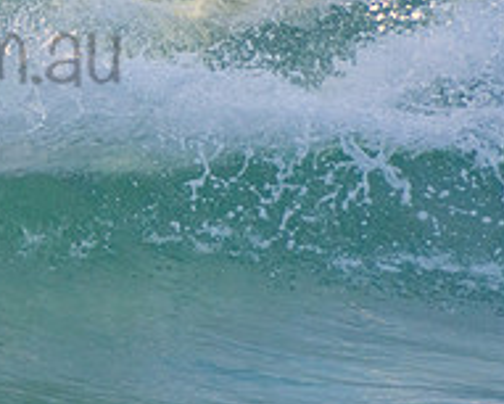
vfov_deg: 0.9
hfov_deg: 1.1
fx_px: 26460
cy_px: 22
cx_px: -158
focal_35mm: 1773
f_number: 5.6
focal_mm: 400
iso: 500
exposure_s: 1/1250
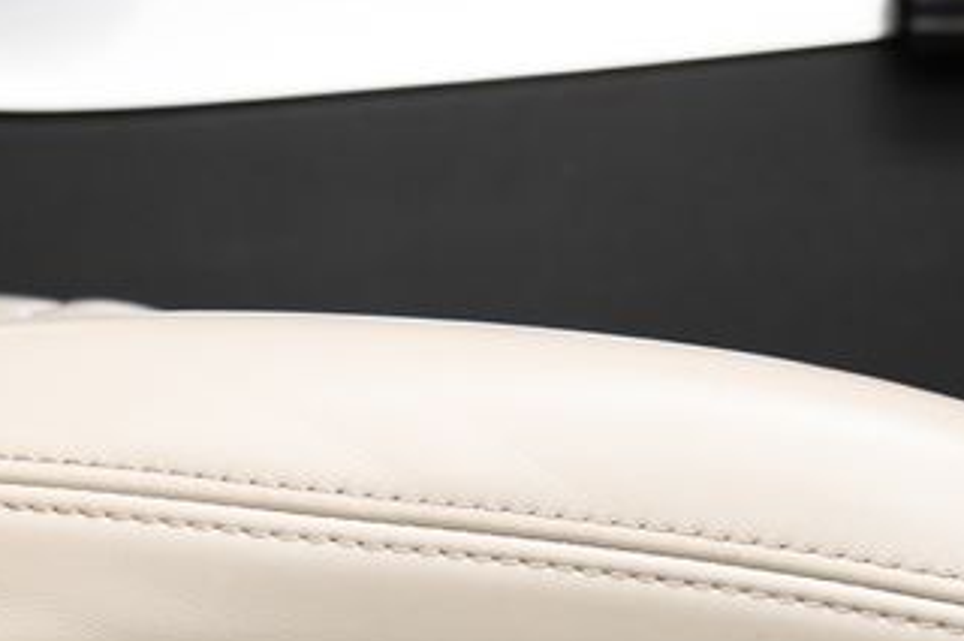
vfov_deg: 6.3
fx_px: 5727
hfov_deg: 9.6
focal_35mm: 214
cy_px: 1049
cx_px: 481
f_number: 5.5
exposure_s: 1/50
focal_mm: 55
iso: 400
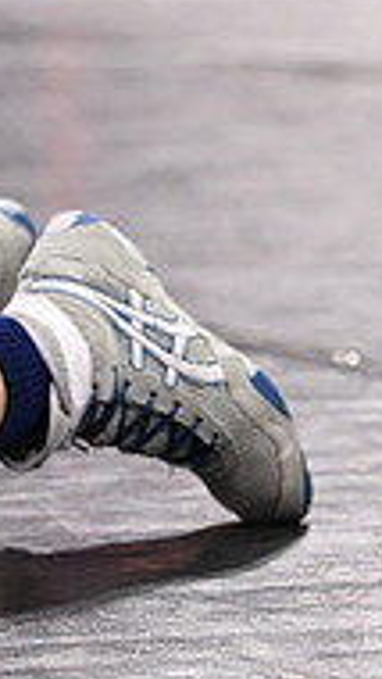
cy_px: 68
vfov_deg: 4.7
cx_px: -593
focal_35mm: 455
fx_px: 8186
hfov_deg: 2.6
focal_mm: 95
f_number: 3.2
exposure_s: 1/1000
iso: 4000
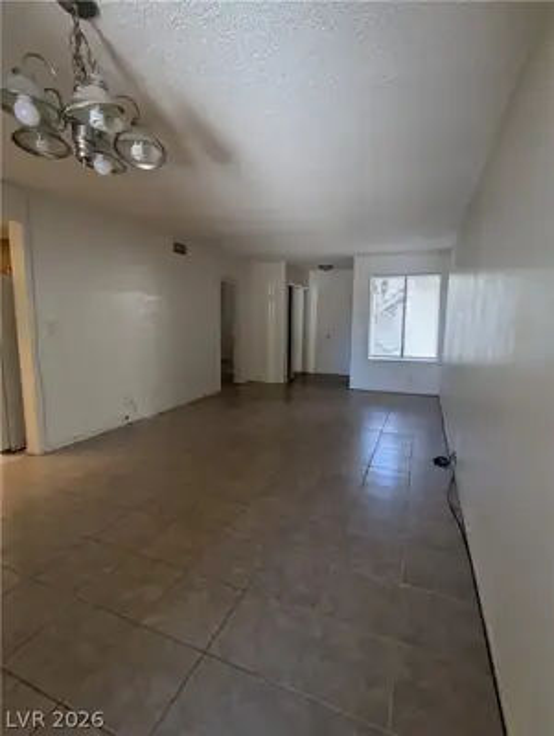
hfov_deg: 78.2
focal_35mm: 16
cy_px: 368
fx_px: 341
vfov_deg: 94.4
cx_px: 277
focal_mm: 2.35
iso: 102
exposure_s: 1/24
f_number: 2.2
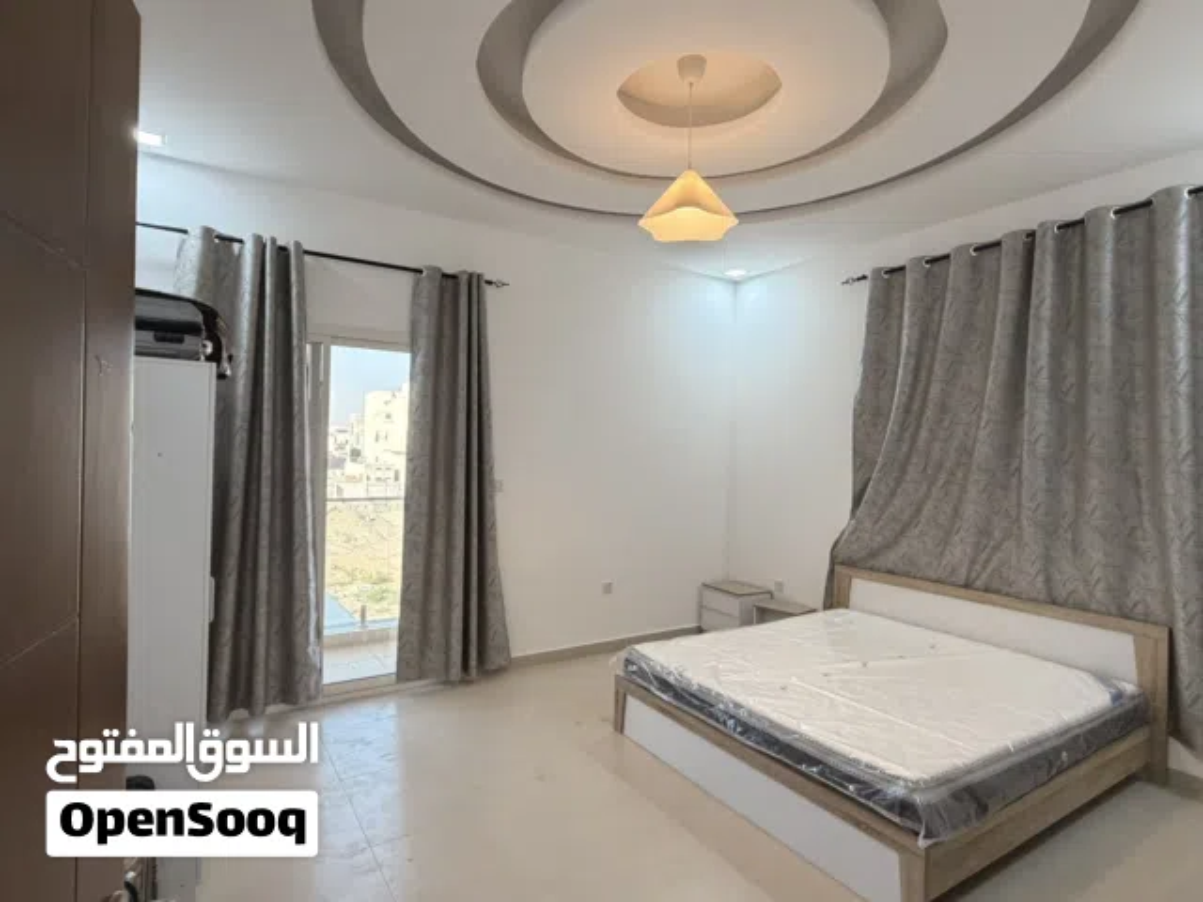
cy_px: 451
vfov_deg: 85.7
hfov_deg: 102.1
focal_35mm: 14
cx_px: 602
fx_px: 487
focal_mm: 2.22
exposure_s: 1/100
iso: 250
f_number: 2.2
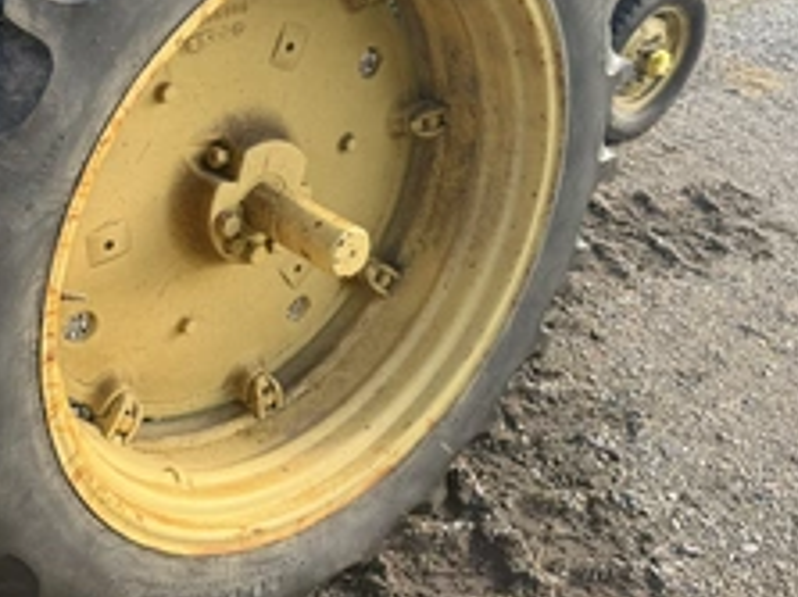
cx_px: 240
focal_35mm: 43
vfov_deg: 33.0
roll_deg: -2.3
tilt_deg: -20.7
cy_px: 154
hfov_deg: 43.0
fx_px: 991
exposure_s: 1/551
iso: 80
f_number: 1.78
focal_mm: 6.76
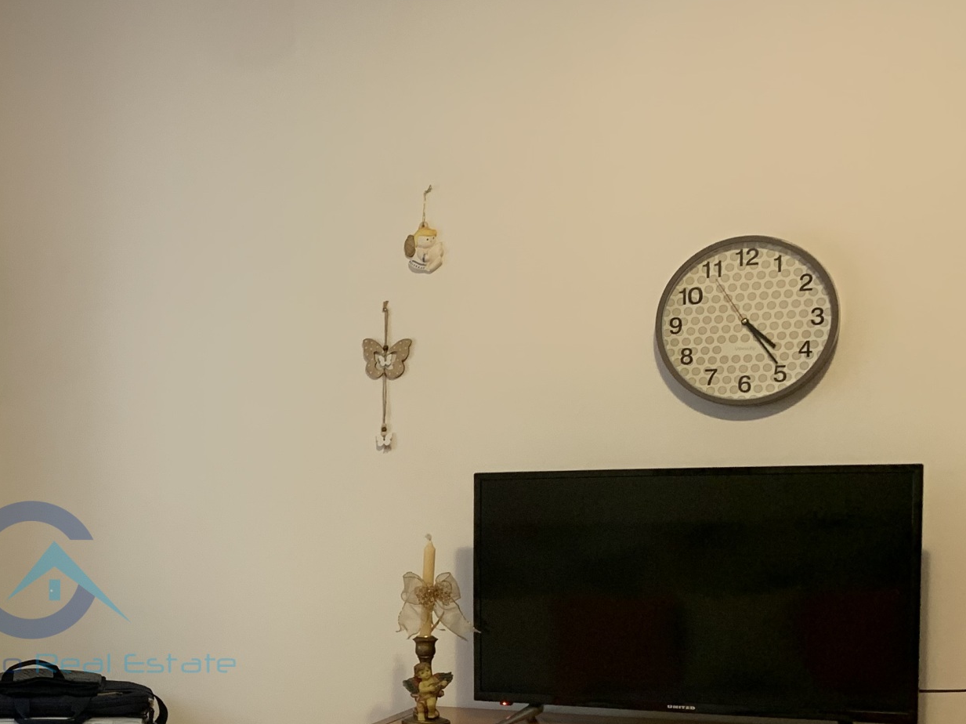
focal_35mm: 54
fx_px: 1506
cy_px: 587
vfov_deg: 26.5
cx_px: 46
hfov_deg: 33.2
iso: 100
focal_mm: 4.25
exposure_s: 1/60
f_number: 1.8
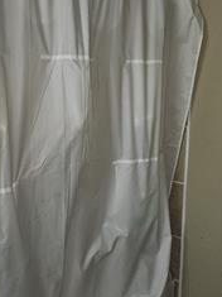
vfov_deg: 40.4
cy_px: 158
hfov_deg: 30.9
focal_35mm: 47
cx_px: 115
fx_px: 402
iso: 100
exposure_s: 1/40
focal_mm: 5.4
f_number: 1.8
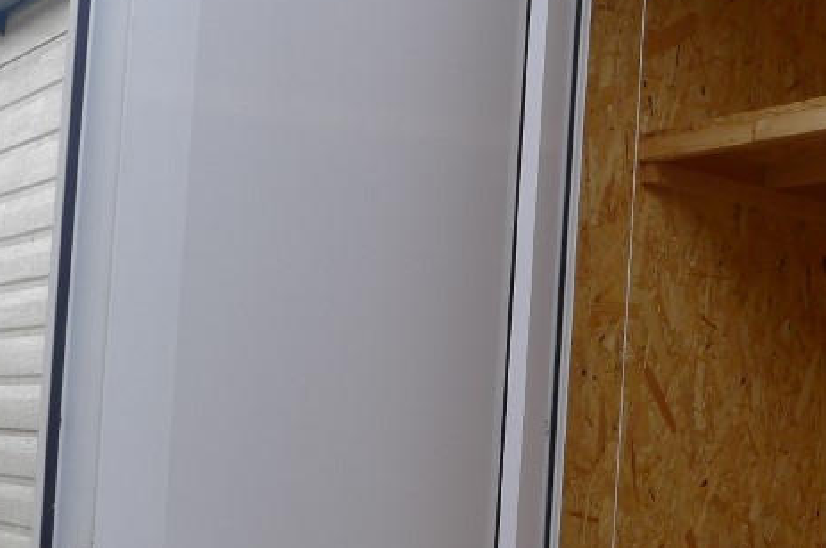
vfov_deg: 22.3
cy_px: 430
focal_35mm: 60
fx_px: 1374
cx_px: 723
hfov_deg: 32.0
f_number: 2.8
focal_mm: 5.1
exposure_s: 1/250
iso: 80
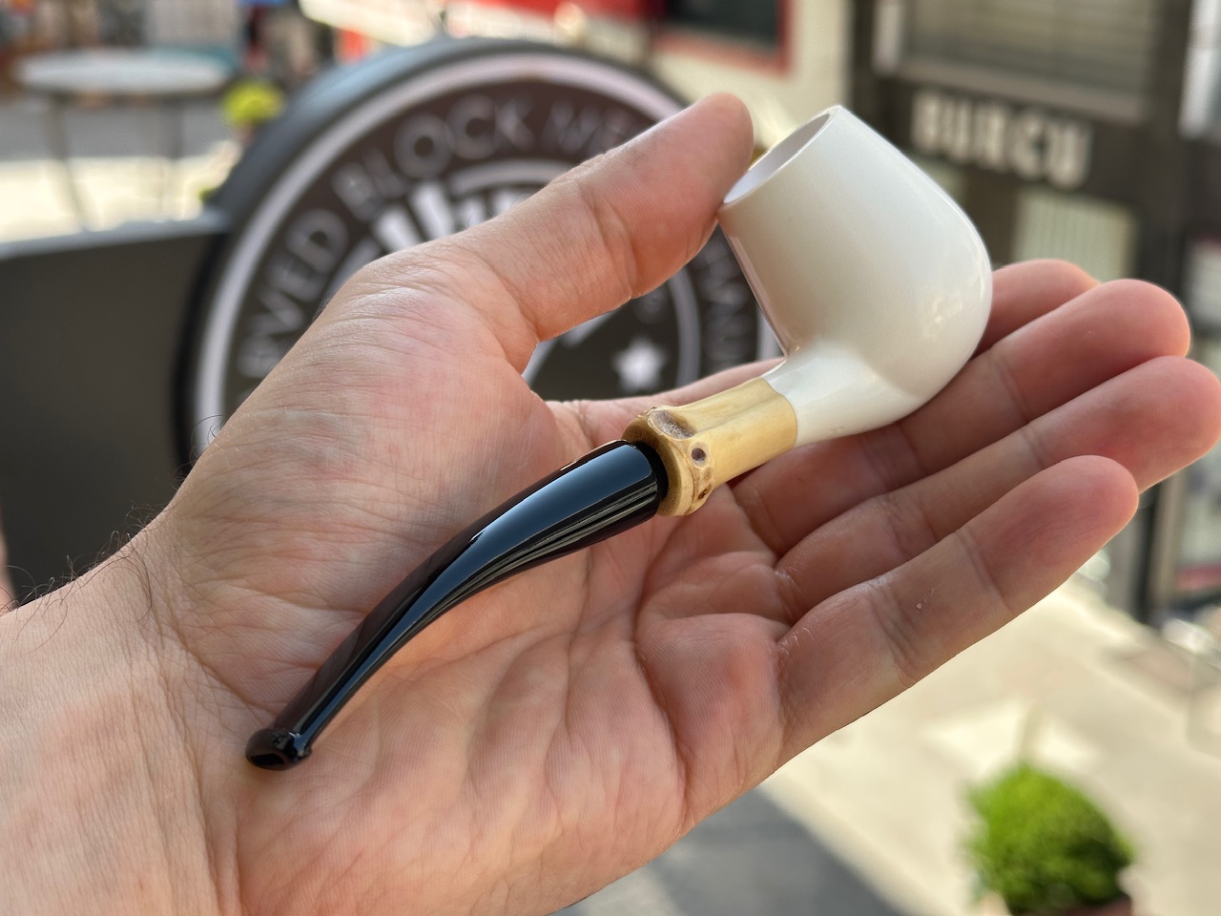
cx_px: 610
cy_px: 458
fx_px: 1693
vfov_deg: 30.3
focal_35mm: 48
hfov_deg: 39.7
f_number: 1.78
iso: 64
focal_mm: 6.86
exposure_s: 1/590
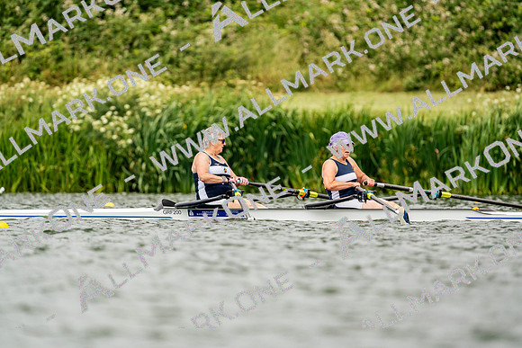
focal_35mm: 576
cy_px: 174
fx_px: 8354
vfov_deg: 2.4
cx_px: 261
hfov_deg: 3.6
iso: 500
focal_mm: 576
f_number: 6.3
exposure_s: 1/2000
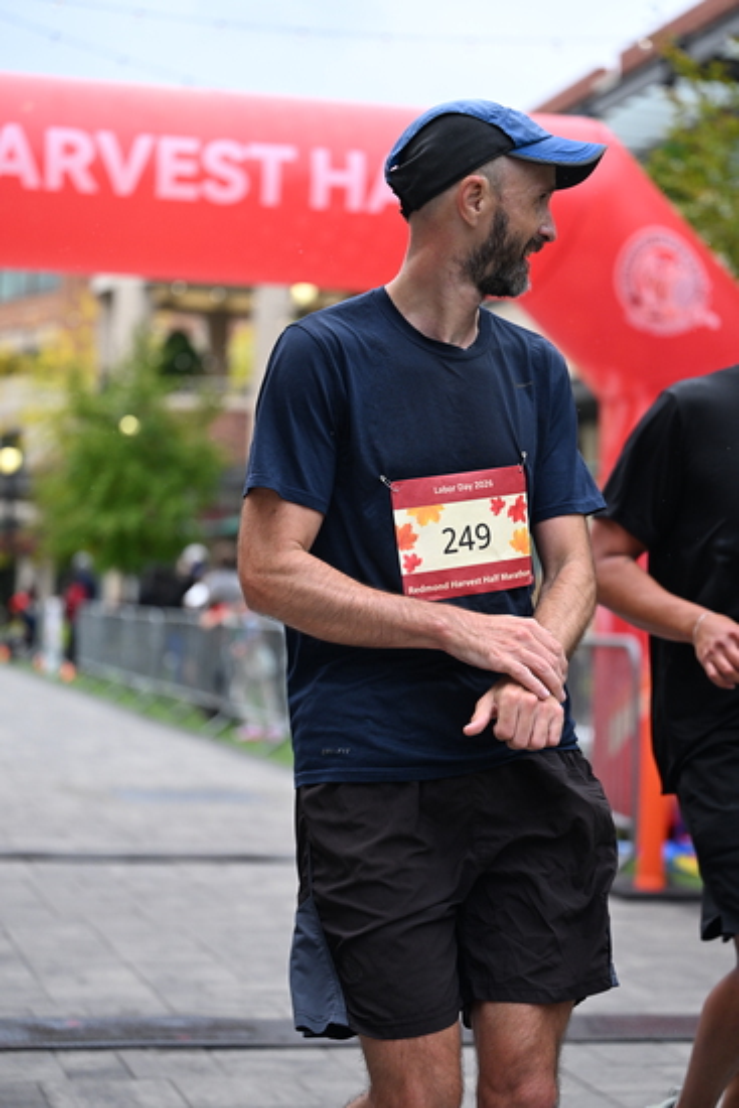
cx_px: 370
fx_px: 2154
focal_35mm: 70
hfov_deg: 19.5
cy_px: 554
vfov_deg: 28.8
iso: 1250
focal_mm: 70
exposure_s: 1/2500
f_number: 2.8
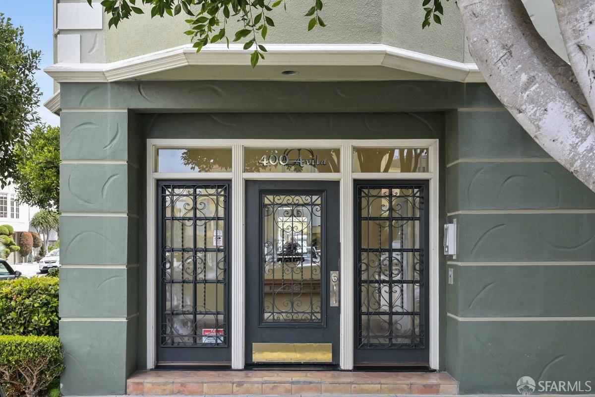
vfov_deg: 38.9
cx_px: 298
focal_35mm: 34
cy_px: 198
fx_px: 562
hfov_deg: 55.8
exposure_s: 1/320
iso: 400
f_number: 9
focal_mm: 23
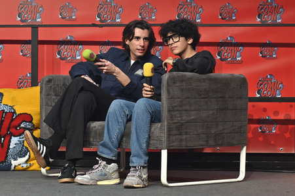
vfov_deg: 15.0
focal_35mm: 91
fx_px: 745
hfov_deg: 22.4
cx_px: 148
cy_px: 98
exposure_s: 1/400
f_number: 4
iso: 1250
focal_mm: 91
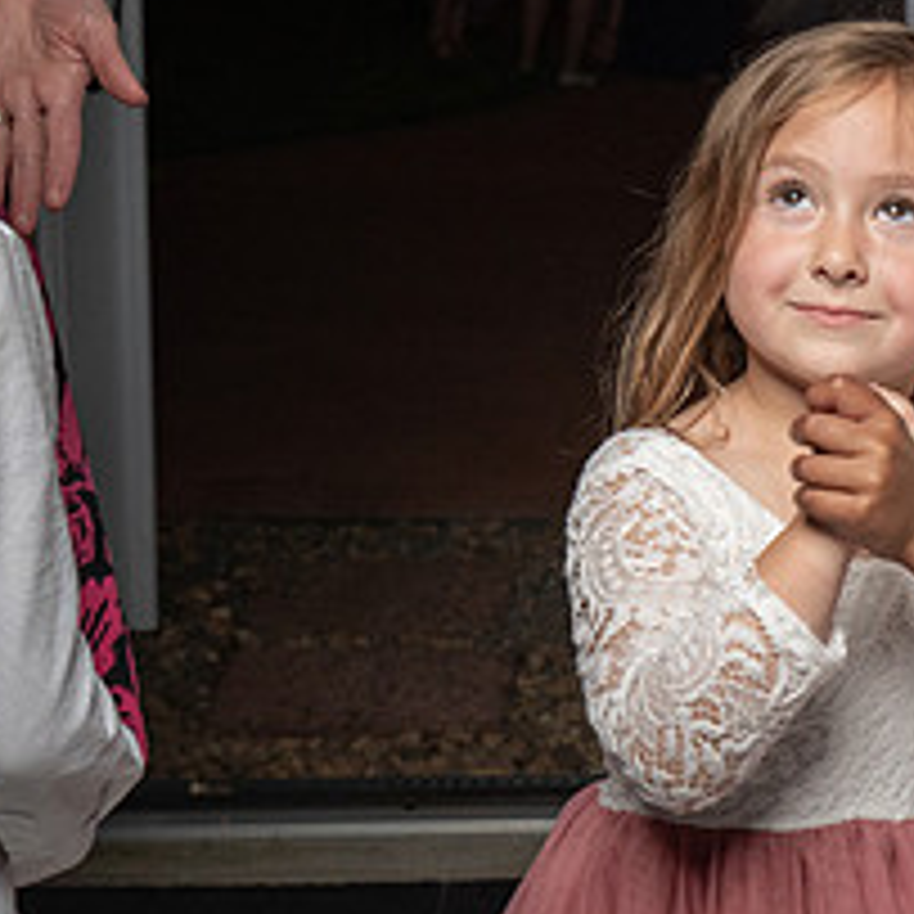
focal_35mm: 102
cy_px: 454
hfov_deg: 16.4
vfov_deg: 17.1
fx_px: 3047
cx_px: 1099
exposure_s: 1/200
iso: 1600
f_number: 5.6
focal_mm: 35
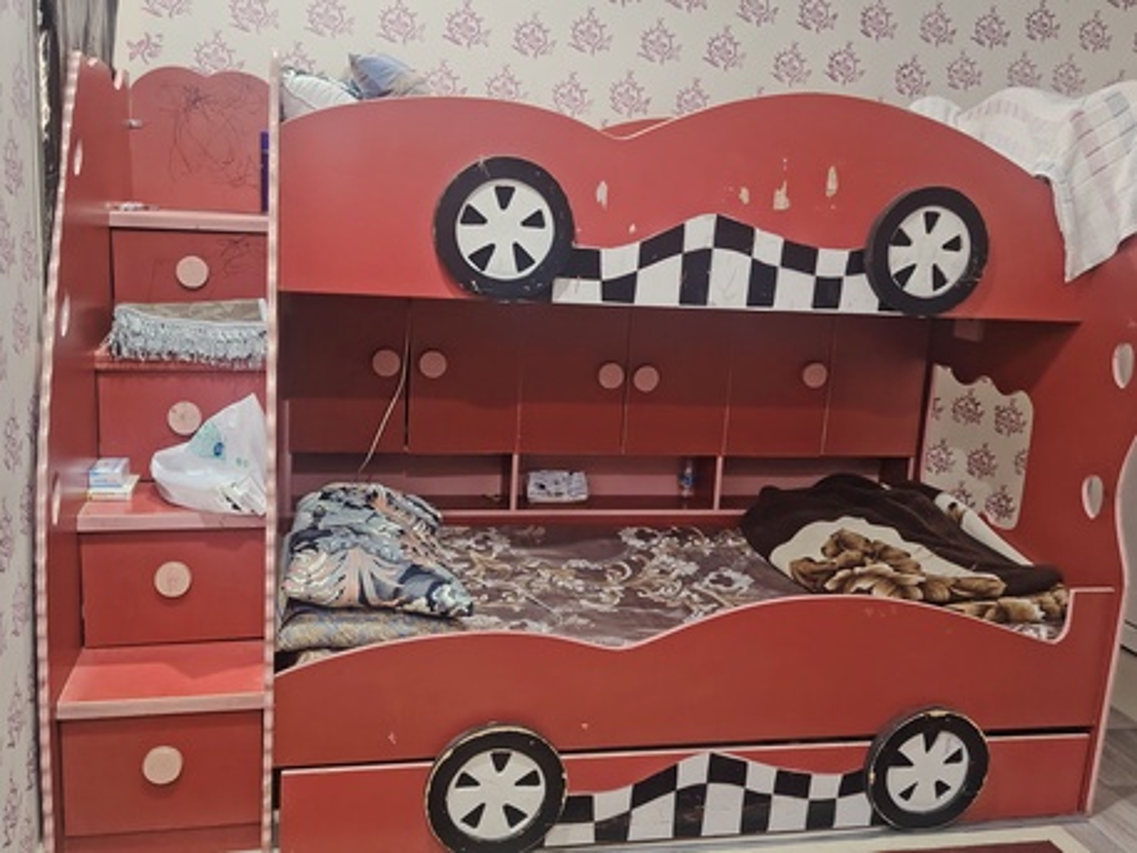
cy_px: 426
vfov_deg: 43.0
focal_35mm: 33
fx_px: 1084
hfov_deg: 55.3
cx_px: 568
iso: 1244
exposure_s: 1/25
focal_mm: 5.25
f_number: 1.75
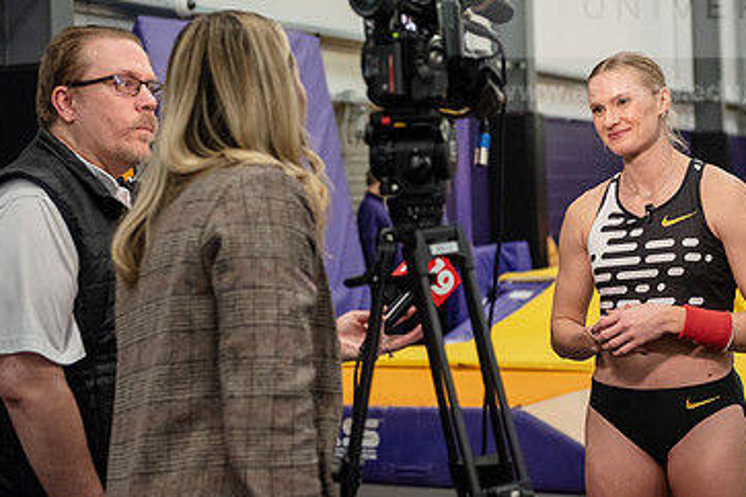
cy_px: 135
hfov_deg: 24.5
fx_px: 1720
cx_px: 401
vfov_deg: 16.4
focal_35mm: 83
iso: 4000
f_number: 3.2
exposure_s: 1/400
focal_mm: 52
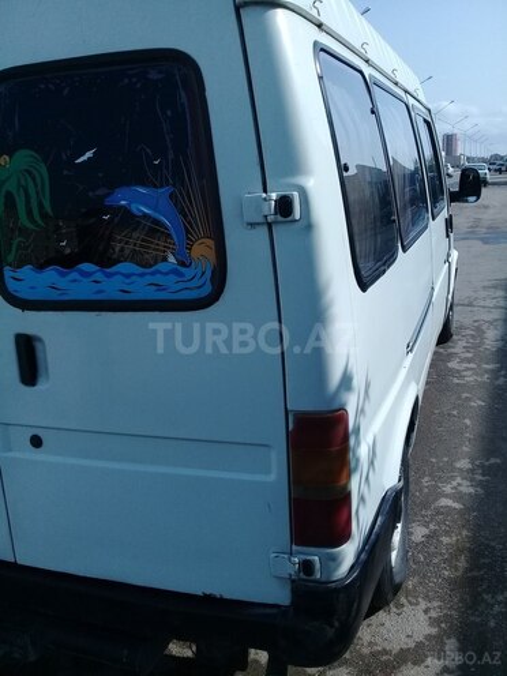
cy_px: 338
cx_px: 254
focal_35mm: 31
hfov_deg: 45.4
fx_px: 605
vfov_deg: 58.4
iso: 64
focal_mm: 3.3
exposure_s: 1/1876
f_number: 2.2
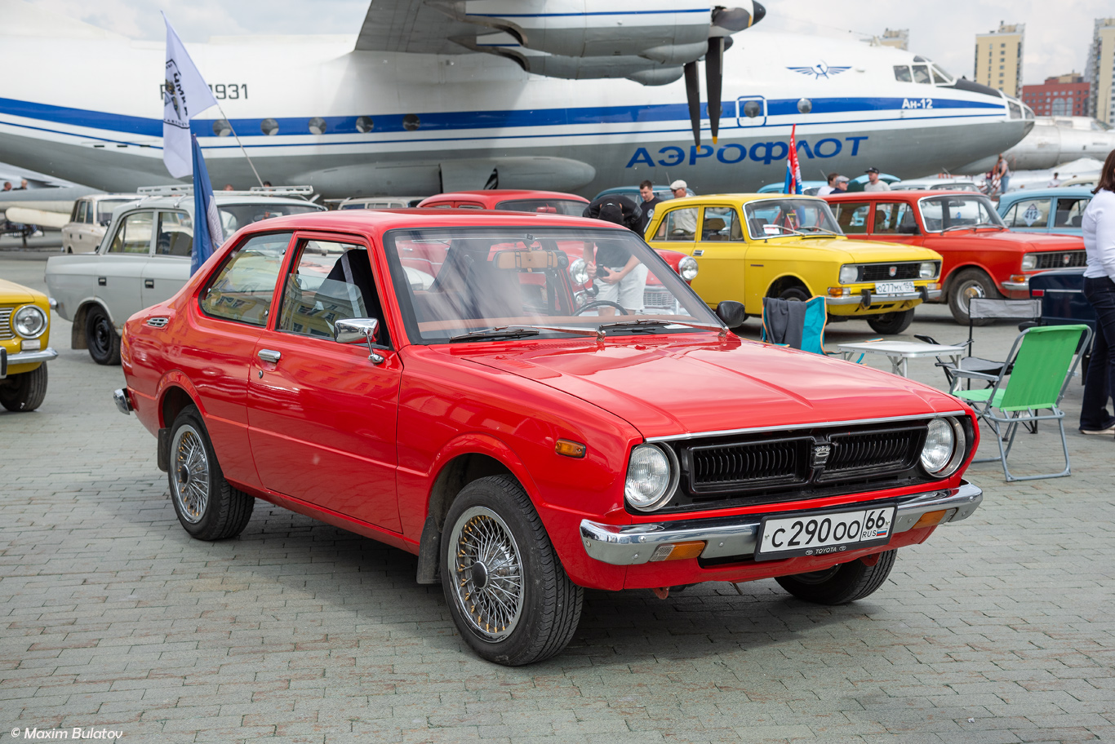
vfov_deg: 27.0
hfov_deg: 39.6
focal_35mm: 50
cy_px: 372
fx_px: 1549
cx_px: 558
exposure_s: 1/800
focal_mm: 50
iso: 200
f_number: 7.1
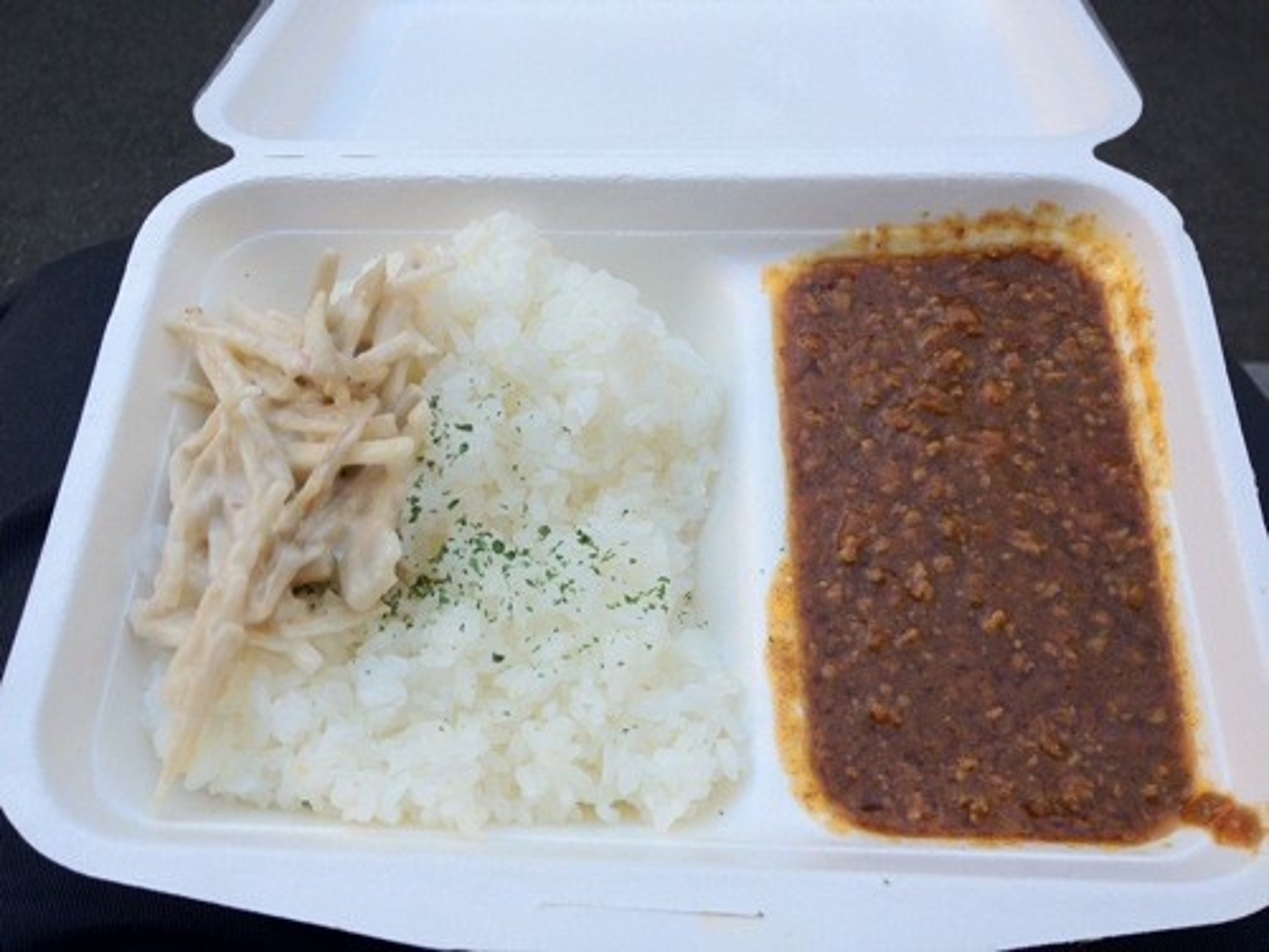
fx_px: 1283
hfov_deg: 52.6
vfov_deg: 40.7
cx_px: 634
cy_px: 476
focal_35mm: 35
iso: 64
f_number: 2.4
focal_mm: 4.28
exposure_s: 1/120
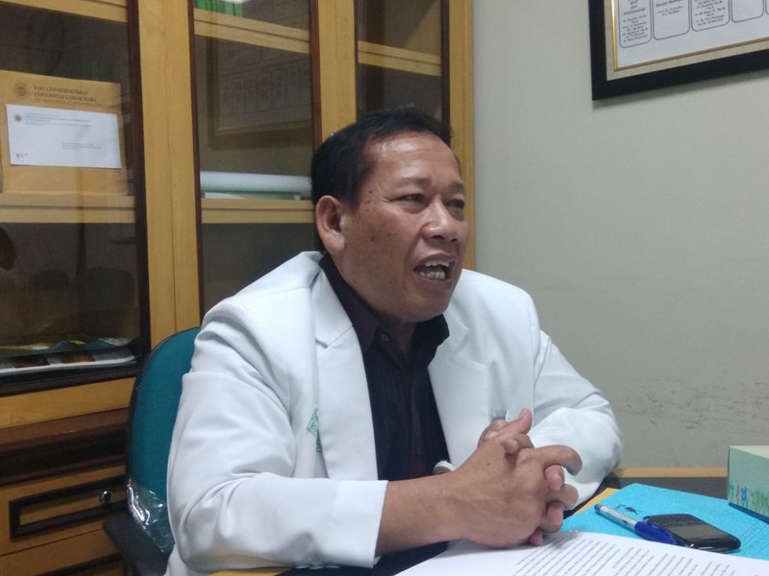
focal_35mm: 21
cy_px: 288
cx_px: 384
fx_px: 467
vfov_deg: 63.4
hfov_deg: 79.0
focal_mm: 3.57
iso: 500
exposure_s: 1/20
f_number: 2
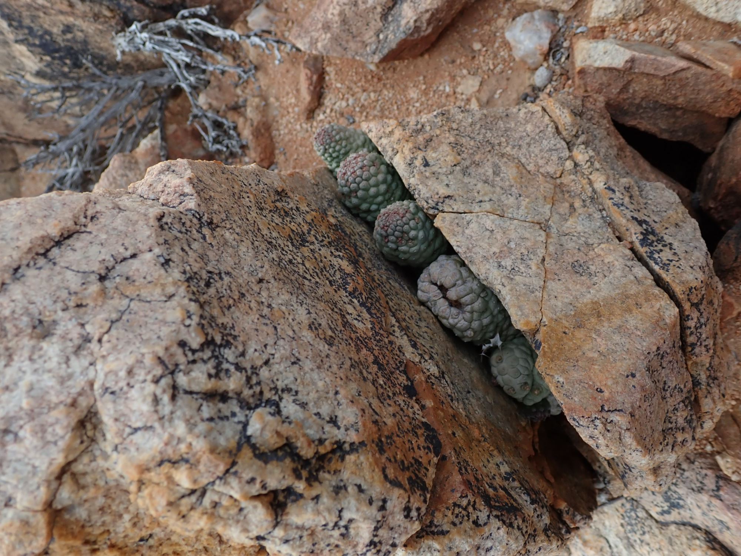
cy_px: 278
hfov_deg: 60.0
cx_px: 370
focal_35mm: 30
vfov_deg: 46.8
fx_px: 642
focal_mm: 5.5
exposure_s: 1/60
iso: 100
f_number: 3.2
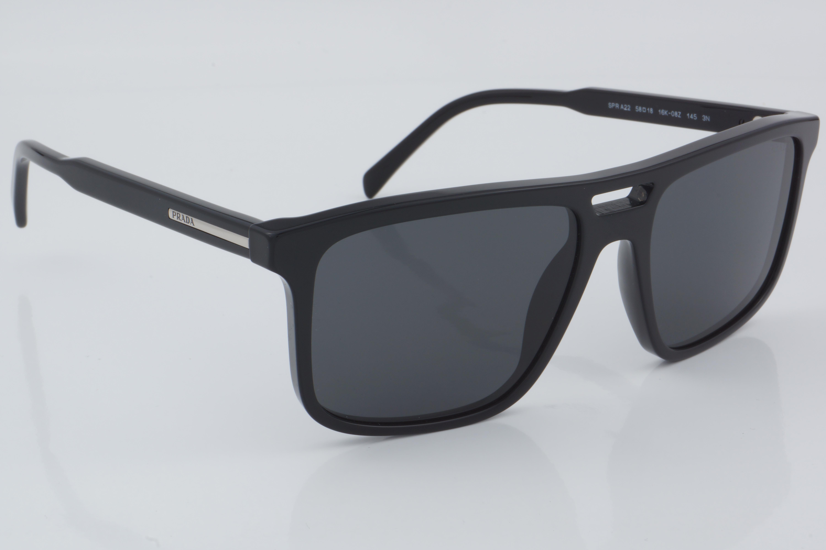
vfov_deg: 18.2
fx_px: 1721
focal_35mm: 75
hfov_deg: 27.0
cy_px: 275
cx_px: 413
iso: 100
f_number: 32
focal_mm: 50
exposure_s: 1/4
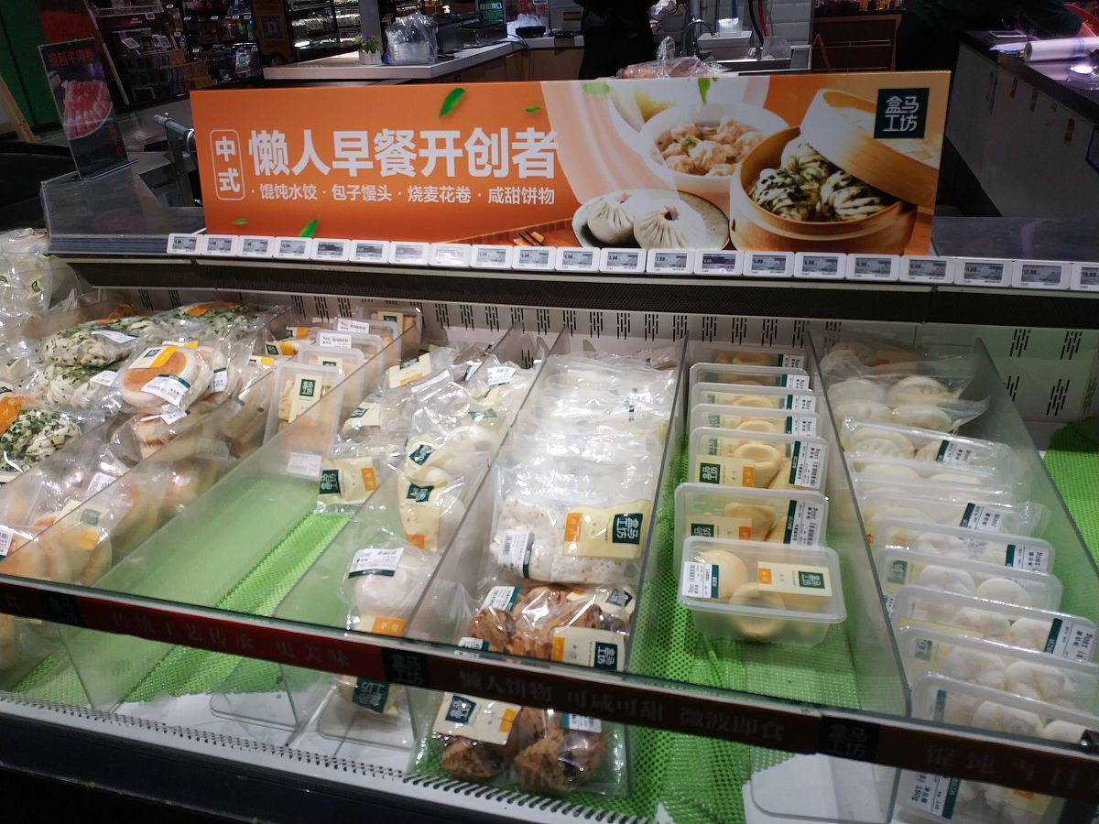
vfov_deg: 44.2
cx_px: 550
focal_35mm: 32
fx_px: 1016
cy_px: 412
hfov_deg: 56.8
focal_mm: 4.5
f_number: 2
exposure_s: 1/100
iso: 145
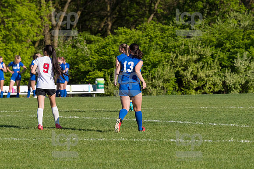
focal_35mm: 300
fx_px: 2115
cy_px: 84
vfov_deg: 4.6
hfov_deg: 6.9
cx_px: 127
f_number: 5.6
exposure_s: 1/1600
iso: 250
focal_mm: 200
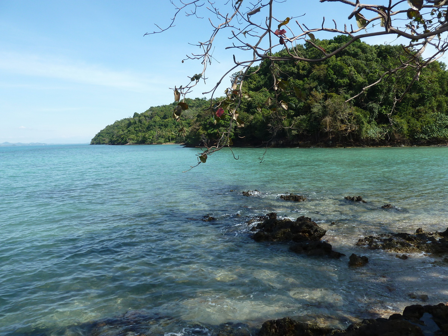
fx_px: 324
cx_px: 224
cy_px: 168
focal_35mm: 25
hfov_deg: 69.4
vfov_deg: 54.9
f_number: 4
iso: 80
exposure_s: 1/400
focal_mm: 4.1
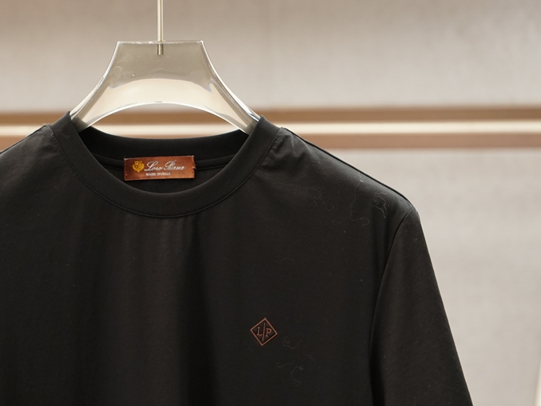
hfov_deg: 17.4
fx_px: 1763
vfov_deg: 13.1
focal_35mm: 113
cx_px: 152
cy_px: 285
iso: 500
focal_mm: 49
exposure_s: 1/125
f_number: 3.5
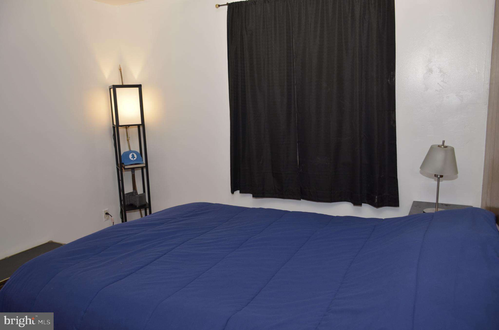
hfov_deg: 67.5
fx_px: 373
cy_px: 165
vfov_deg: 47.7
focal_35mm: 27
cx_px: 250
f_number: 5.6
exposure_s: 1/60
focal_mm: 18
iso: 320
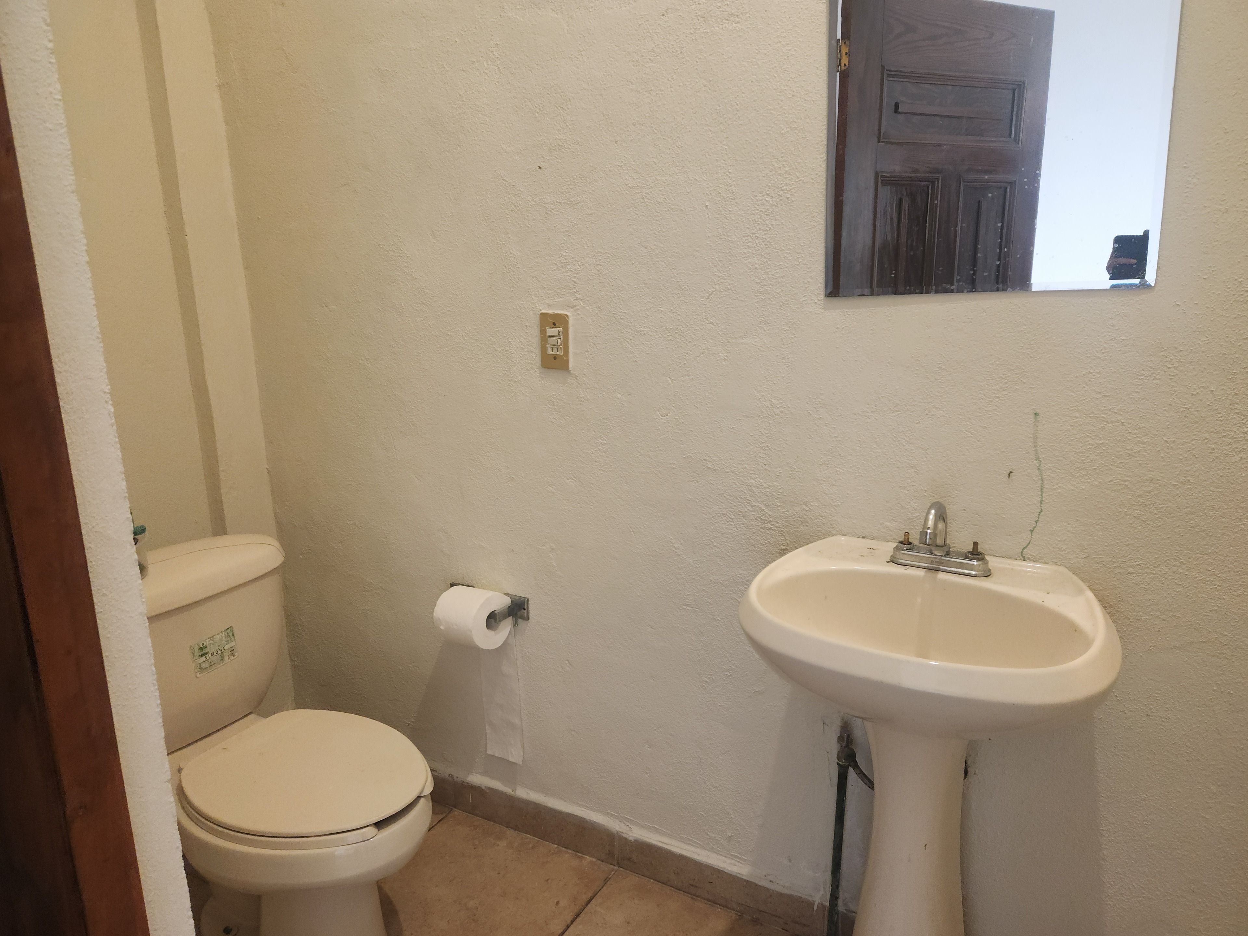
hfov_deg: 73.9
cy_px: 468
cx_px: 624
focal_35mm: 23
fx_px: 829
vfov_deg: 58.9
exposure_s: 1/60
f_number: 1.8
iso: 200
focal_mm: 5.4
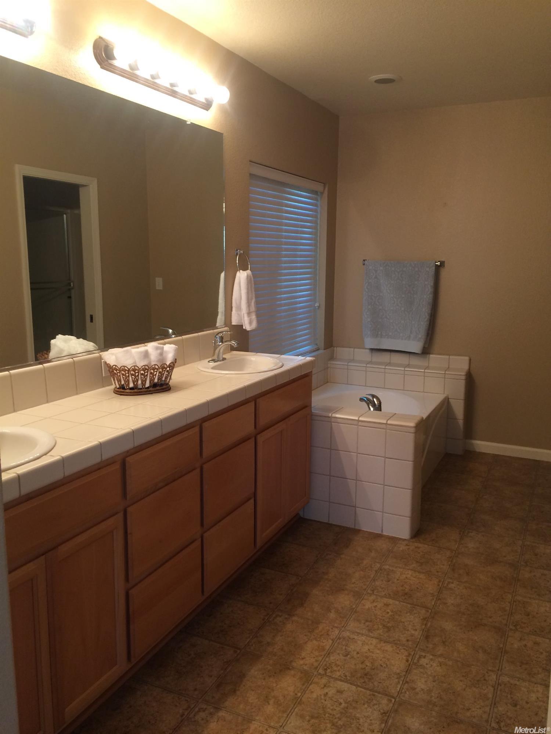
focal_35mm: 29
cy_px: 367
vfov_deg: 61.7
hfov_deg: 48.2
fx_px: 615
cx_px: 276
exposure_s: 1/30
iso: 100
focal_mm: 4.15
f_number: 2.2
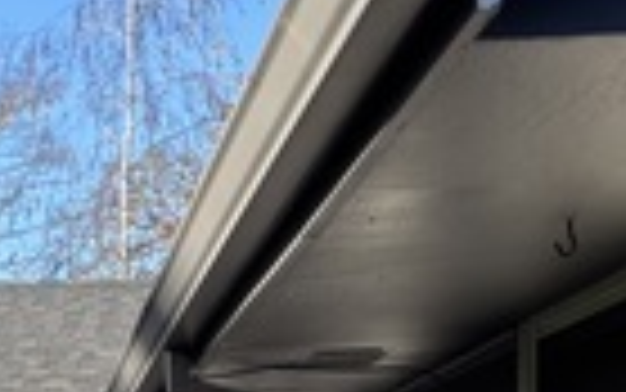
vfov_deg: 9.6
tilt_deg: -0.4
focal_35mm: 132
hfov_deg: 13.9
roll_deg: -0.5
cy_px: 604
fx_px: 2253
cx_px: -534
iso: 50
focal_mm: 5.96
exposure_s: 1/649
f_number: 1.6
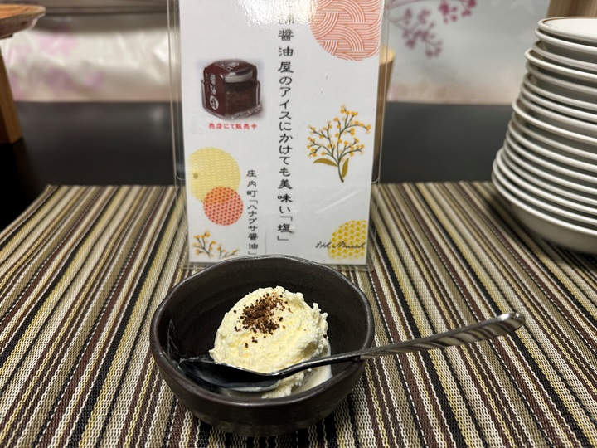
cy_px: 224
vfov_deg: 56.8
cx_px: 298
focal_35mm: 24
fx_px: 414
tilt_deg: -30.0
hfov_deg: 71.6
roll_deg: -1.0
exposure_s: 1/100
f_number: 1.78
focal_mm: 6.76
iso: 160
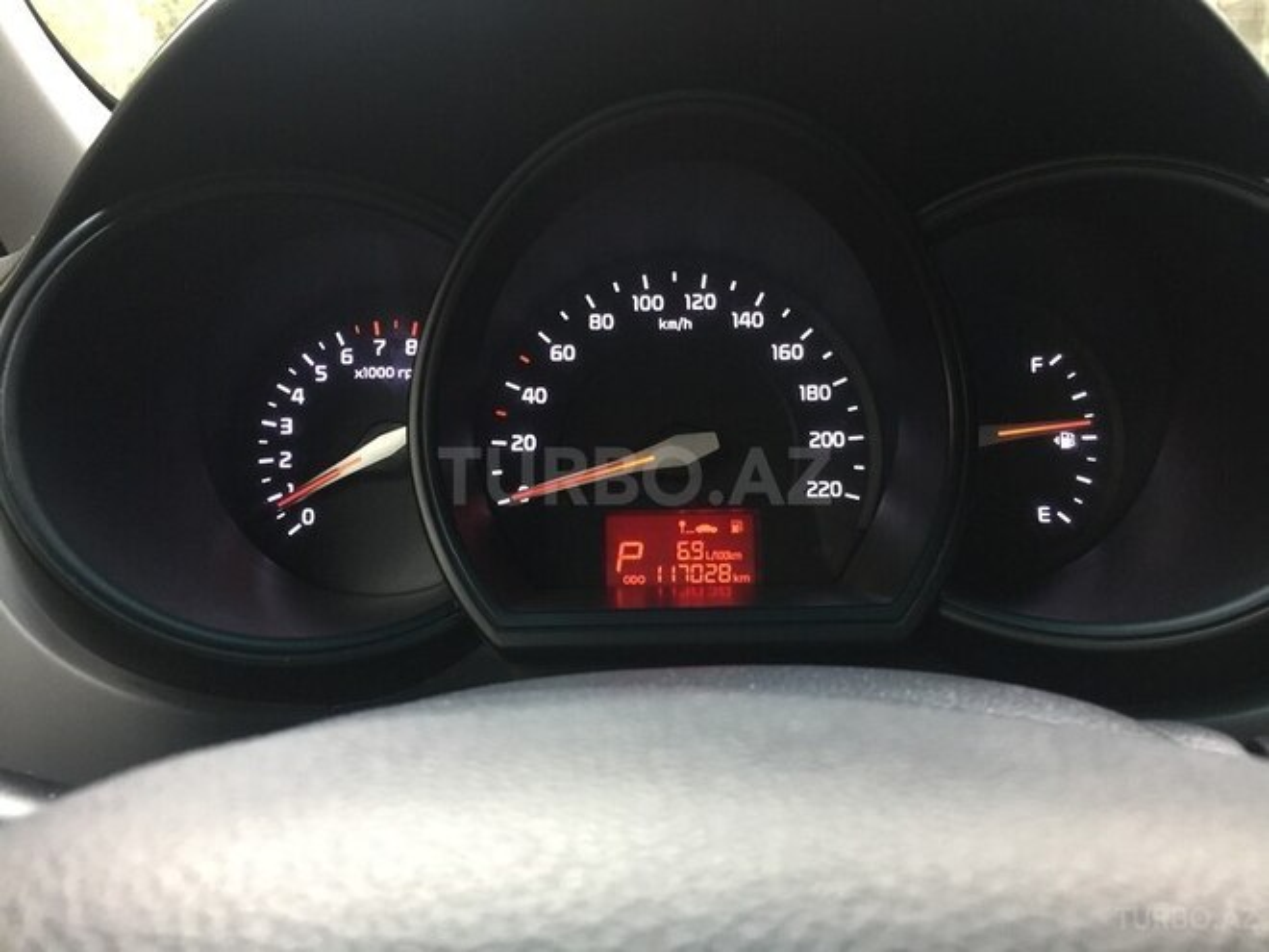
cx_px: 634
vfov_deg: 48.2
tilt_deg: -13.5
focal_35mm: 29
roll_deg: -2.0
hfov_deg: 61.7
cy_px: 476
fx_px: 1063
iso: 100
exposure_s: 1/17
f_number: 2.2
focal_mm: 4.15
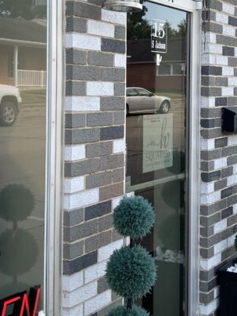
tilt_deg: +1.4
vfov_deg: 29.1
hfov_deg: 22.2
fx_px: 602
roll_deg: -0.3
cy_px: 93
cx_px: 157
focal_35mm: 66
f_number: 1.8
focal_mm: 4.25
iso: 32
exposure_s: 1/417
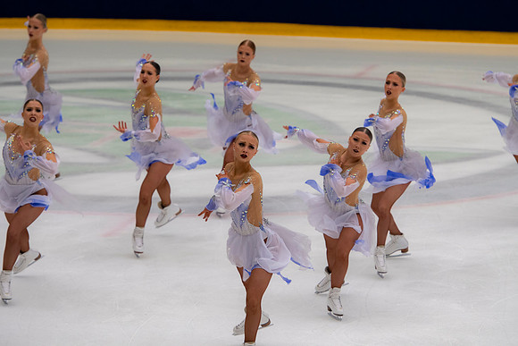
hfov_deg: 9.8
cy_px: 173
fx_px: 3022
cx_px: 259
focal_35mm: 210
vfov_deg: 6.5
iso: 560
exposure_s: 1/400
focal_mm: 140
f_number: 3.5
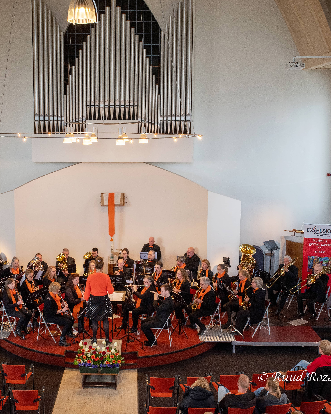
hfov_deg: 31.9
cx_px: 114
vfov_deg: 39.5
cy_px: 208
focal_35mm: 47
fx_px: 576
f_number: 6.3
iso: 800
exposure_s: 1/60
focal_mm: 33
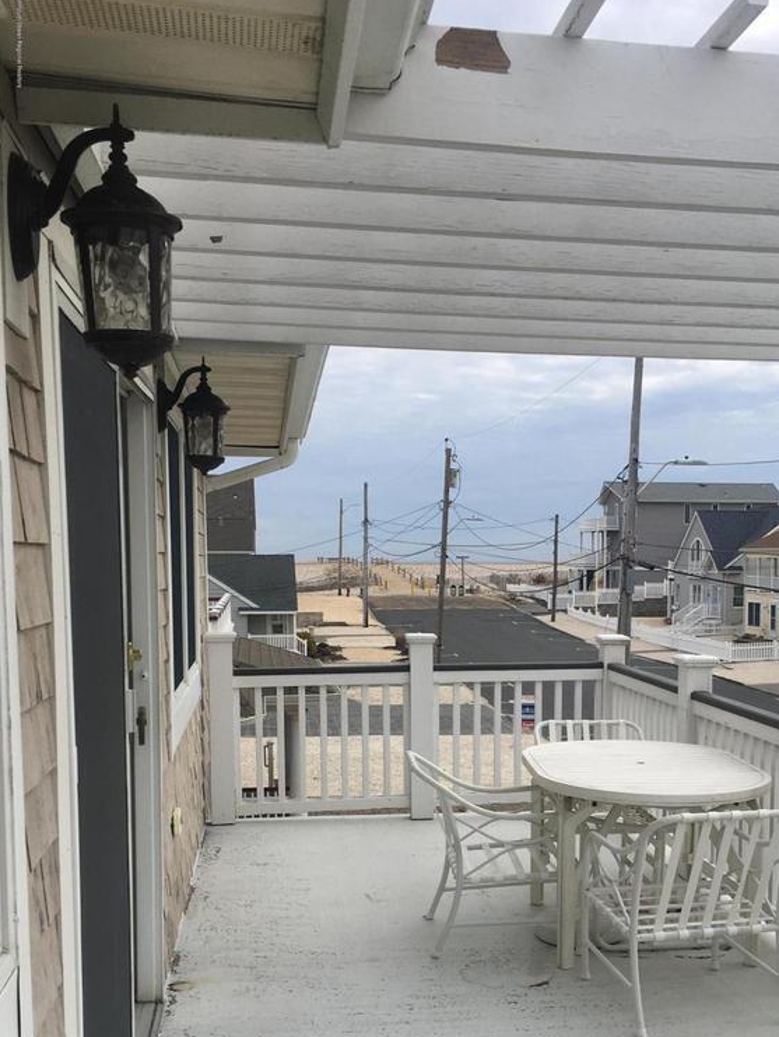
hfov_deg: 35.6
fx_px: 1200
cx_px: 523
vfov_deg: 46.1
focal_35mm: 40
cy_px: 686
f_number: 2.2
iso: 25
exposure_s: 1/1183
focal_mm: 4.15
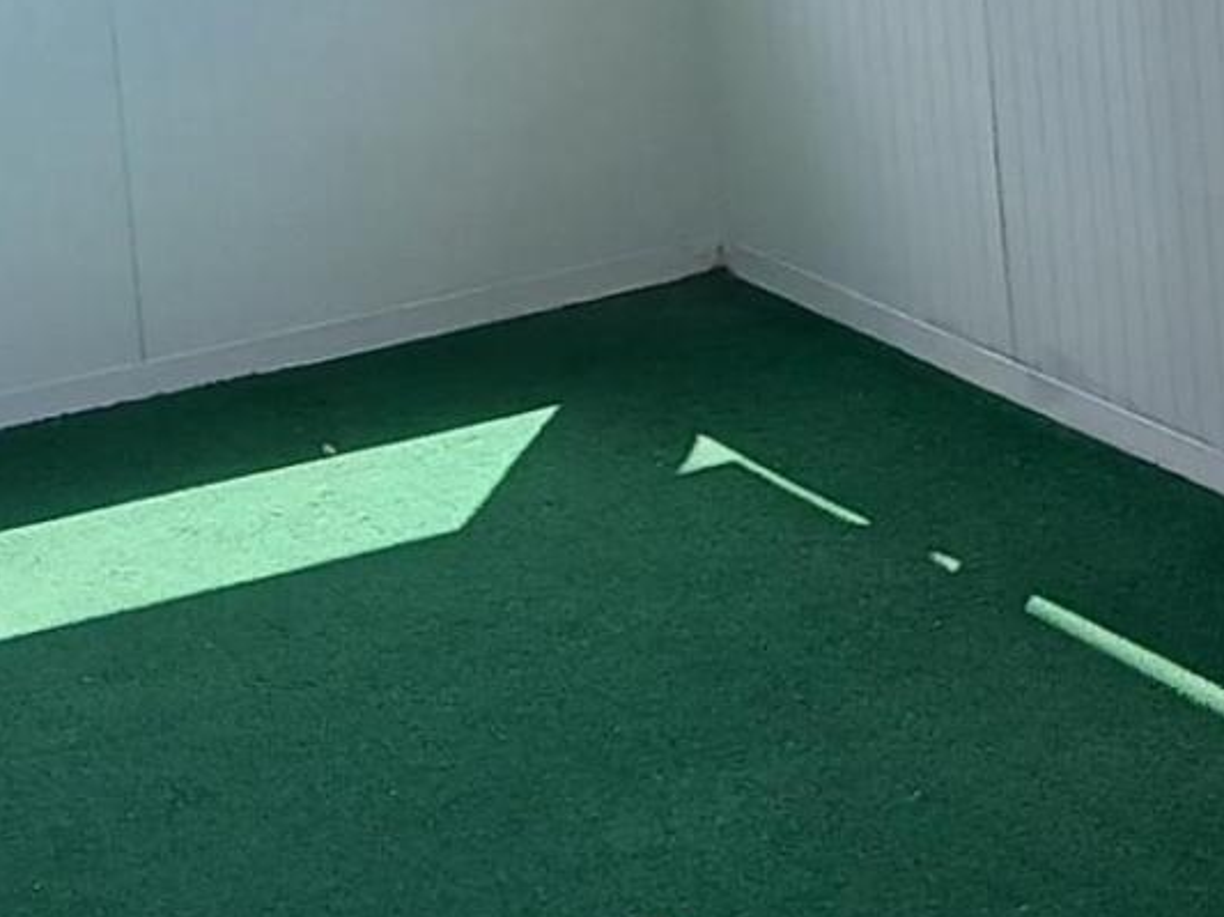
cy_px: -802
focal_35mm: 146
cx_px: 1869
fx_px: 5159
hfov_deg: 12.8
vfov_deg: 9.6
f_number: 1.8
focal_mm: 4
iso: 32
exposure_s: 1/100
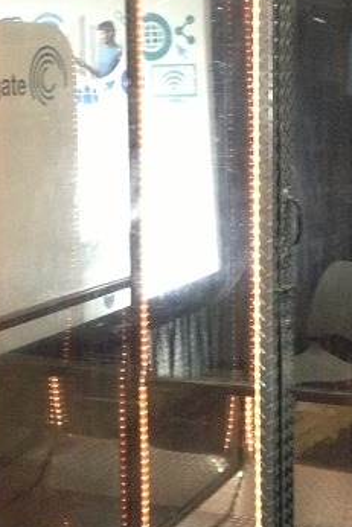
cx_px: 209
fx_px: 1187
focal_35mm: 81
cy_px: 207
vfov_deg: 25.0
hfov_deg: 16.9
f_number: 2.4
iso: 640
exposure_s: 1/20
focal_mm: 4.13
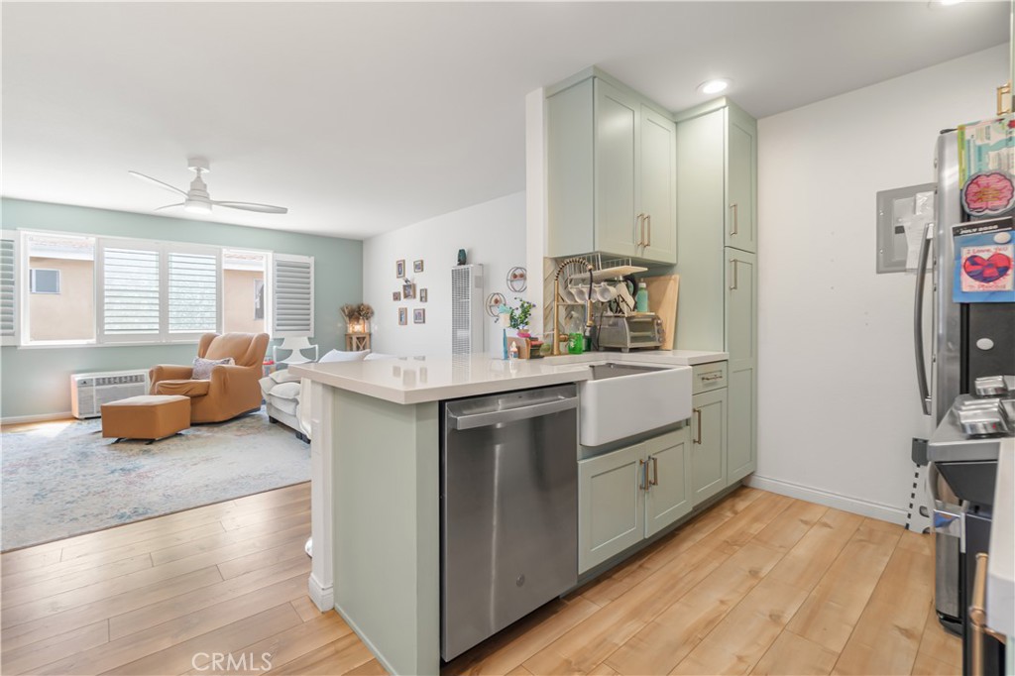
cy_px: 338
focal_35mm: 15
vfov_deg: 77.3
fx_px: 423
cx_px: 508
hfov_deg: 100.4
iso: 100
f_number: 7.1
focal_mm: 10
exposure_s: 1/2.5
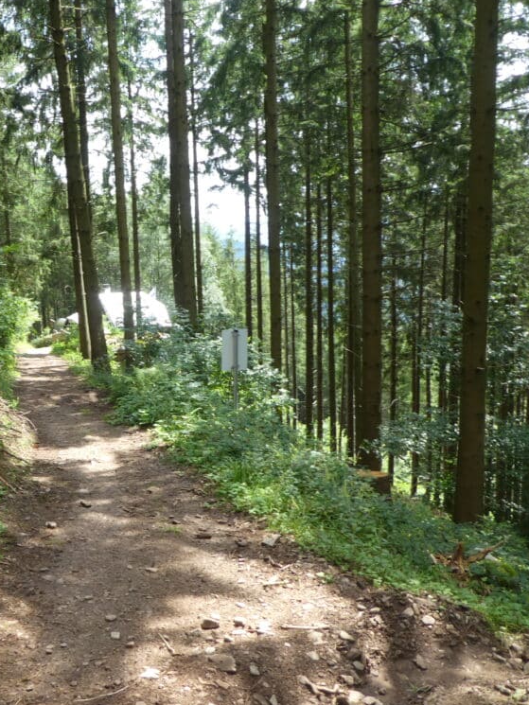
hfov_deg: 41.0
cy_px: 361
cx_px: 98
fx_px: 672
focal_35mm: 33
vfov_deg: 55.3
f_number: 3.3
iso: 80
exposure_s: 1/100
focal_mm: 4.3
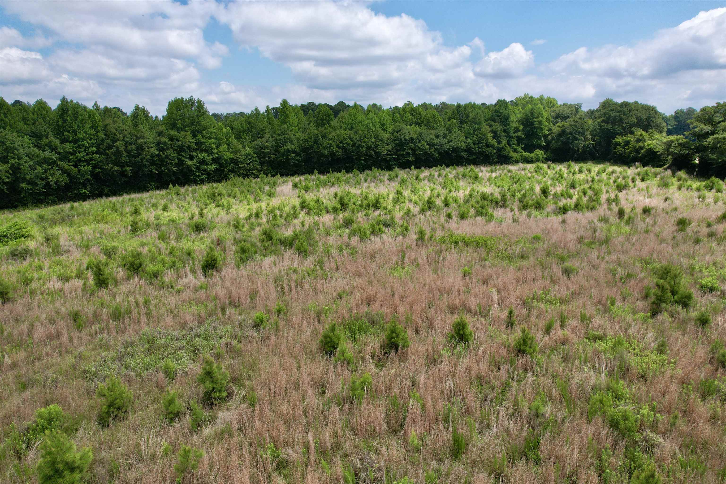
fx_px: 444
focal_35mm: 22
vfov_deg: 57.2
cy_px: 242
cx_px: 363
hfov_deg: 78.6
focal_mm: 8.38
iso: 110
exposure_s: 1/2000
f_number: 2.8
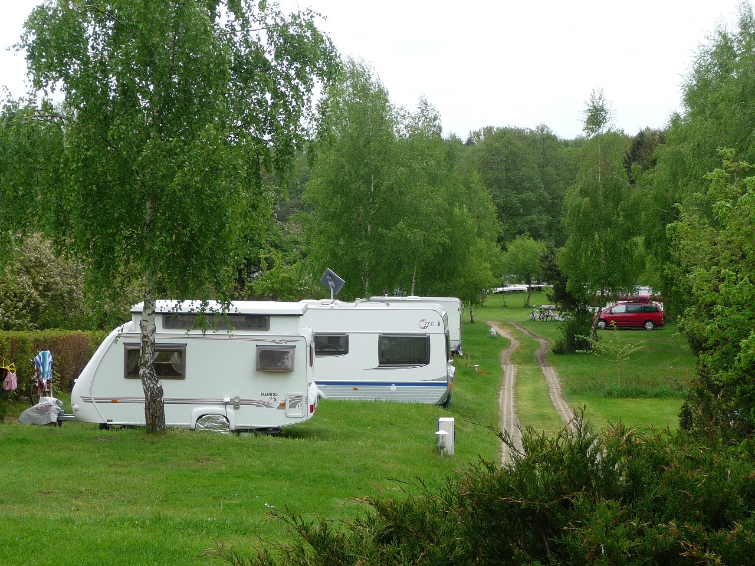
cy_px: 283
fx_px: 1636
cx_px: 378
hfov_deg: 26.0
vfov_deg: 19.6
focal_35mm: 75
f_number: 4.3
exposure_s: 1/250
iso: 100
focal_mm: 9.3
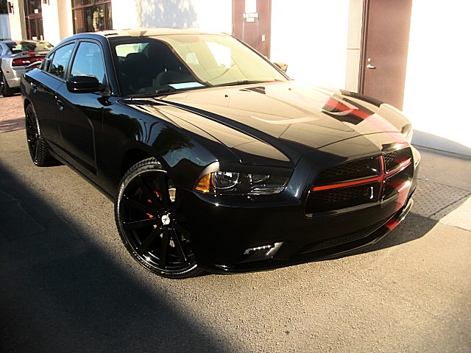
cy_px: 176
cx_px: 236
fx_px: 490
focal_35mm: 36
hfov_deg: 51.4
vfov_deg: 39.7
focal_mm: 6.3
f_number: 2.8
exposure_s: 1/320
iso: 50
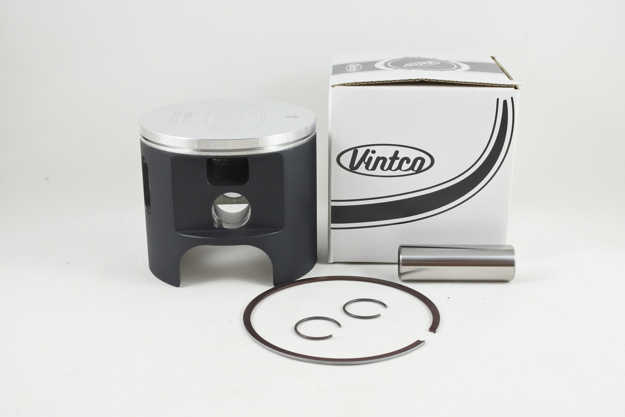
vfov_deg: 34.2
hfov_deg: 49.6
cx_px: 312
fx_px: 677
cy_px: 208
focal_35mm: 39
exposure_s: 1/125
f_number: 4.2
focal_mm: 14.7
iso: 560
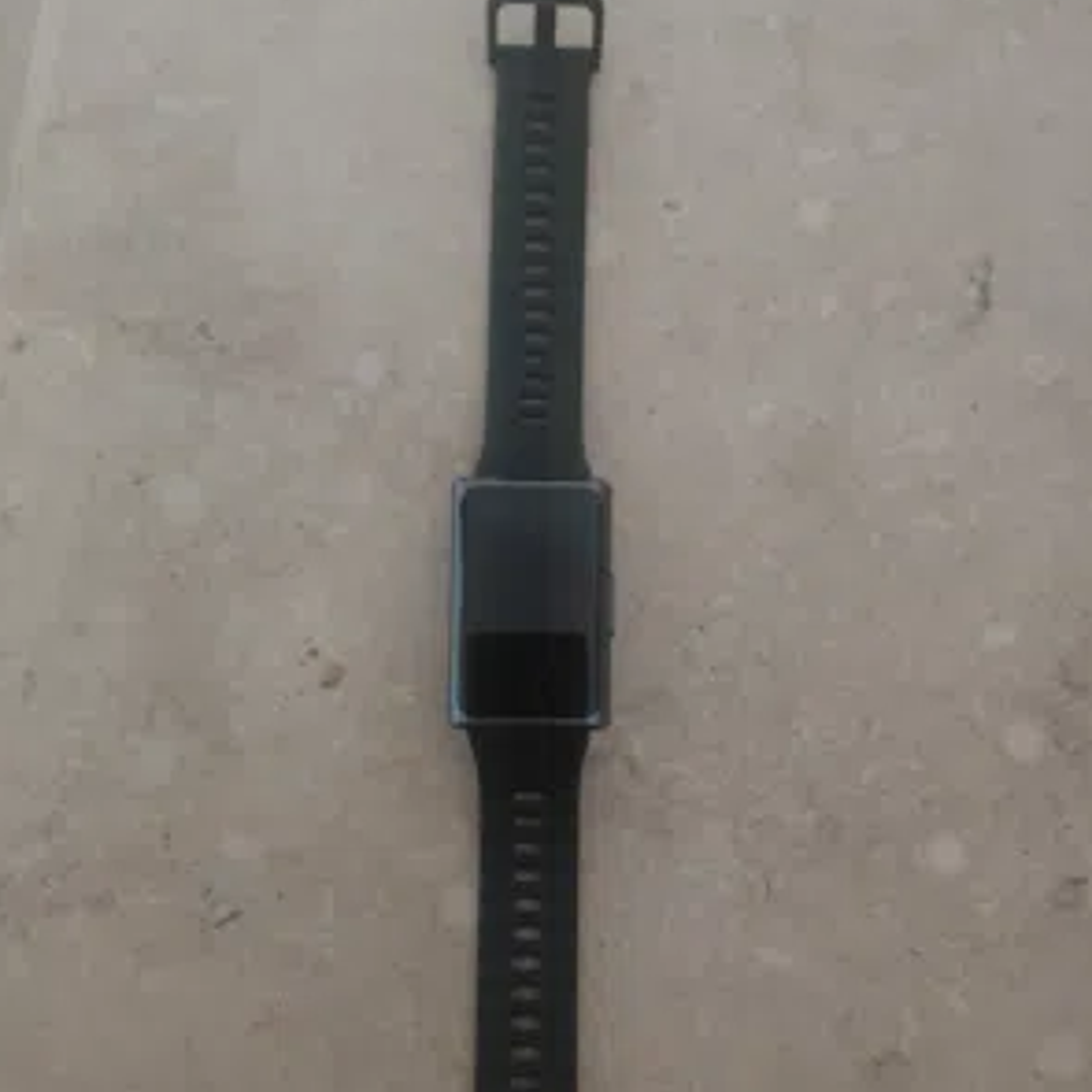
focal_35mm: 30
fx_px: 1071
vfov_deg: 53.9
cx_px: 548
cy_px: 622
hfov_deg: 54.0
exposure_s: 1/25
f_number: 1.8
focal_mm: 4.69
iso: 500
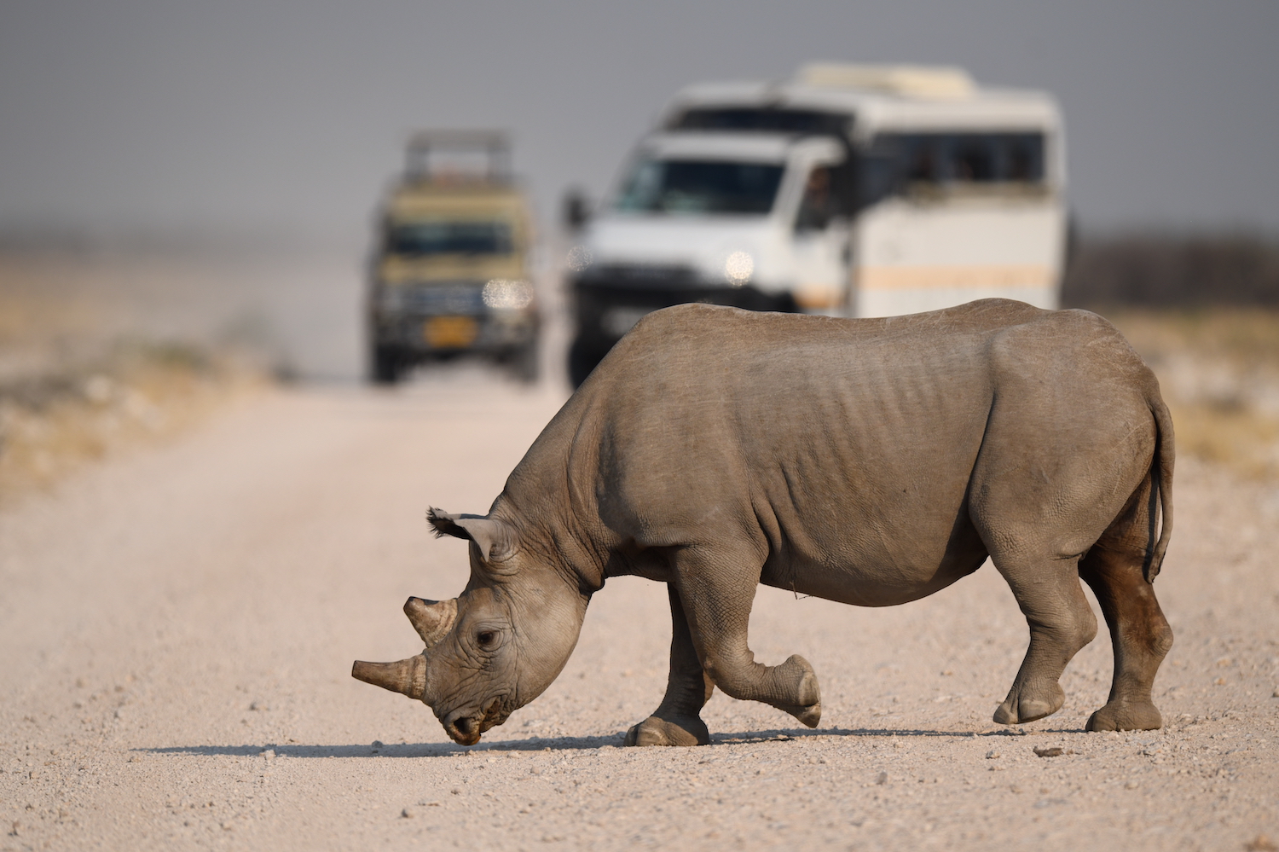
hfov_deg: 2.9
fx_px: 25570
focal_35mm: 720
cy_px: 426
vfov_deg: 1.9
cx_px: 640
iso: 200
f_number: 4
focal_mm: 600
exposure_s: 1/3200
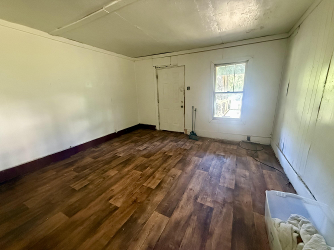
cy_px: 125
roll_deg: +1.4
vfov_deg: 85.7
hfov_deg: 102.1
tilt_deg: -14.0
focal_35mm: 14
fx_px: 135
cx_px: 167
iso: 1250
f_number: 2.2
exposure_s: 1/60
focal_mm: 2.22
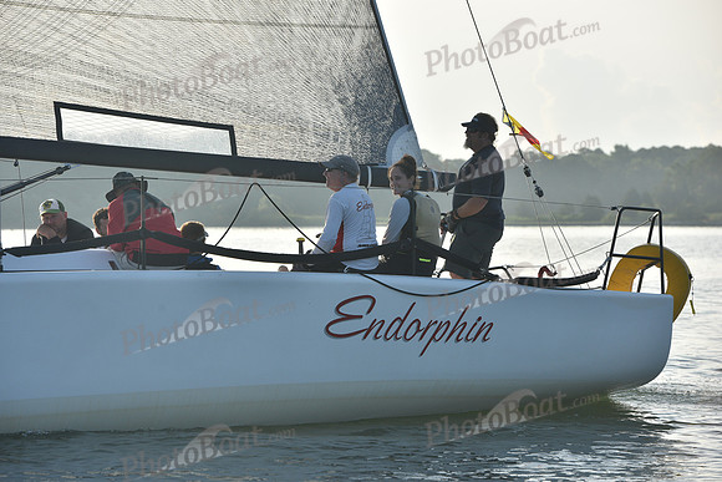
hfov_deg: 14.2
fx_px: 2909
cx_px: 361
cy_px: 241
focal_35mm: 145
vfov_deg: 9.5
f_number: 7.1
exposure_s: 1/800
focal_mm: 145
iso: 320
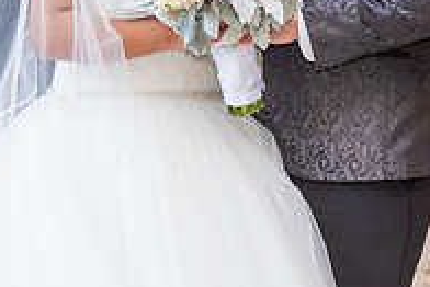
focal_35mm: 207
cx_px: 121
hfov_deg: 9.9
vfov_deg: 6.6
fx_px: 2474
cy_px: -27
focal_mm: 60
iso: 640
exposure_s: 1/200
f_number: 4.5
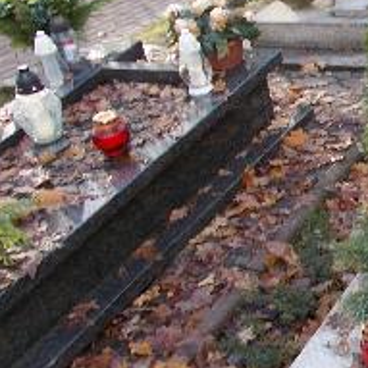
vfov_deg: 22.5
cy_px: 156
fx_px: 926
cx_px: 536
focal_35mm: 77
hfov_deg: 19.8
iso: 80
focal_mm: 4.6
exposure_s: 1/60
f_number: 3.2
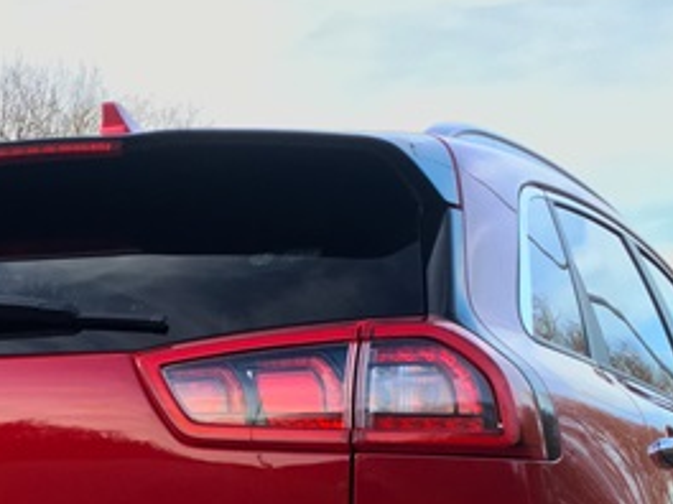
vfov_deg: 16.2
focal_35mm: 88
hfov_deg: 21.9
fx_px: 1711
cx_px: 110
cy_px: 585
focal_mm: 4.15
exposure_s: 1/100
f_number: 2.2
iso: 40
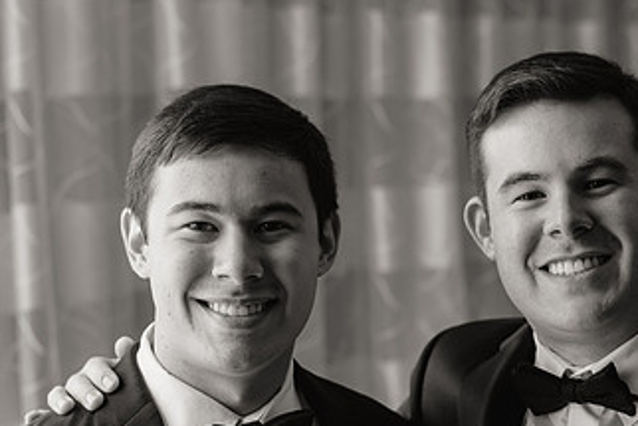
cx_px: 432
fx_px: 1596
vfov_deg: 15.0
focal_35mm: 90
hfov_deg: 22.5
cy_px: 379
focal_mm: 50
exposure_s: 1/250
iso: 500
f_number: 2.8
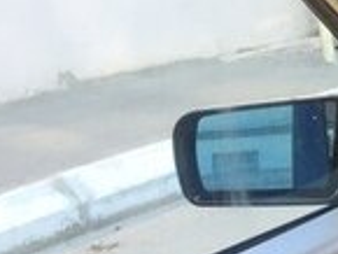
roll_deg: +3.2
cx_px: 758
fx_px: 1290
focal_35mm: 132
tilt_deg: -15.9
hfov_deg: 12.4
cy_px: 197
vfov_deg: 11.2
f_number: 2.2
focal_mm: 4.15
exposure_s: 1/100
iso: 32
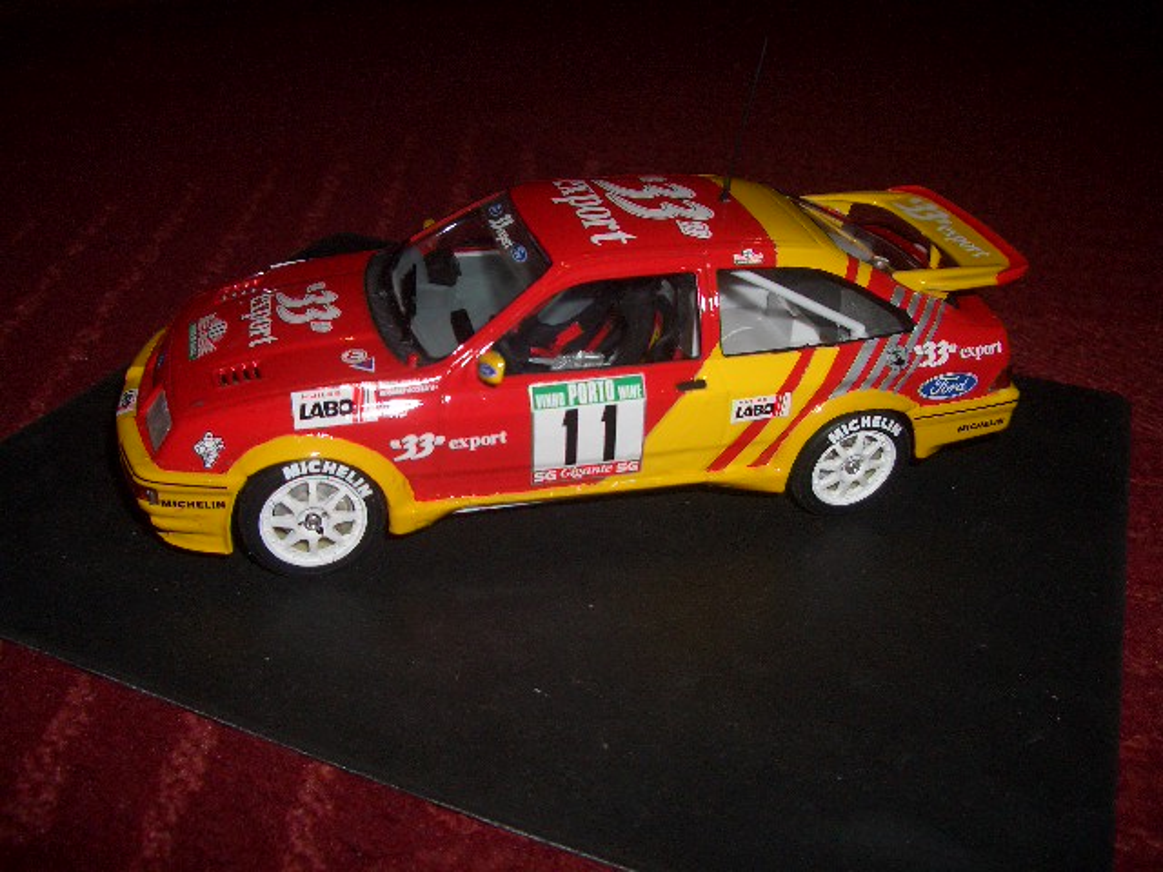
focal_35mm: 35
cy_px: 436
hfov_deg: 52.6
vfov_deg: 40.7
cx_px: 582
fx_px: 1176
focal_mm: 5.8
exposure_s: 1/60
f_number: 2.6
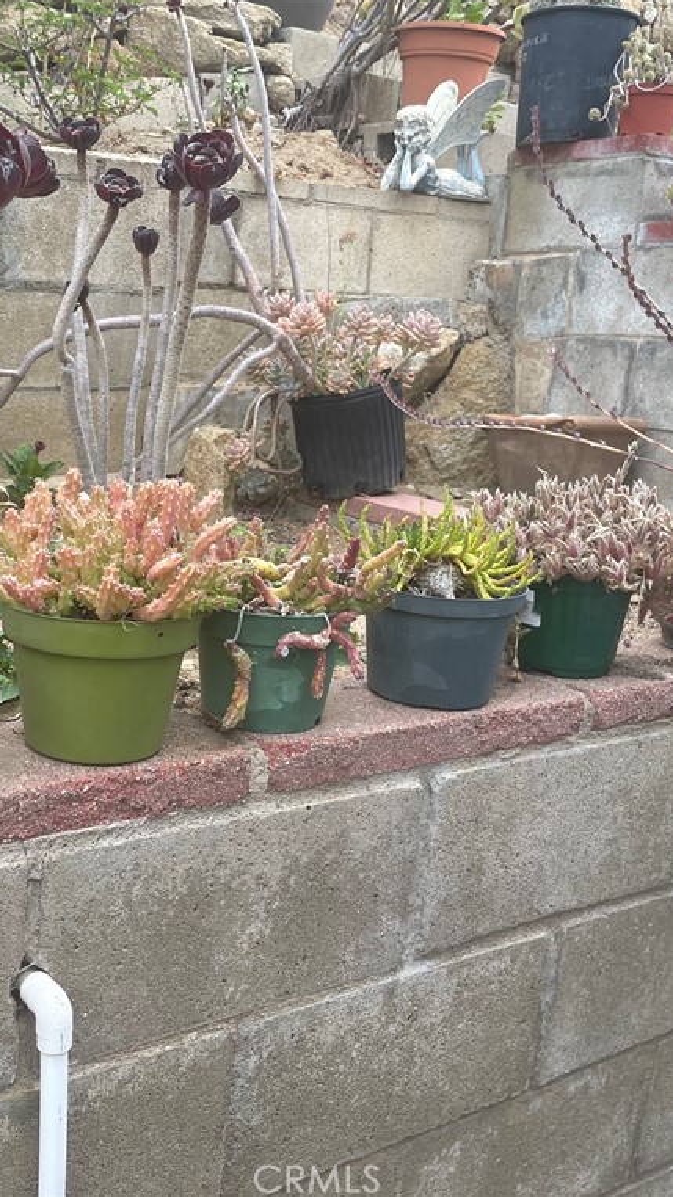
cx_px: 138
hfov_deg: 30.5
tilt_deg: -14.3
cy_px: 599
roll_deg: -3.2
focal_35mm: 38
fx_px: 1206
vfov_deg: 52.8
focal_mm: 4.2
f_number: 1.6
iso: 32
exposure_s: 1/324
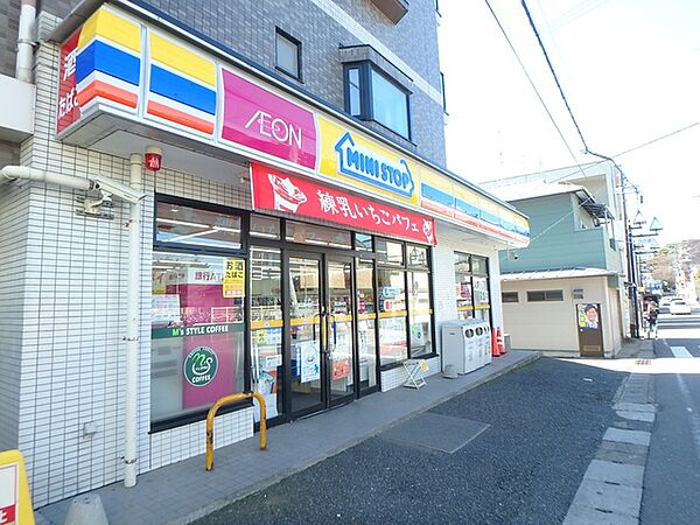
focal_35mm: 21
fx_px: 425
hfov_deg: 79.0
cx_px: 350
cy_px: 262
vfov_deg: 63.4
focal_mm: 3.7
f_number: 3.5
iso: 125
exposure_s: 1/160
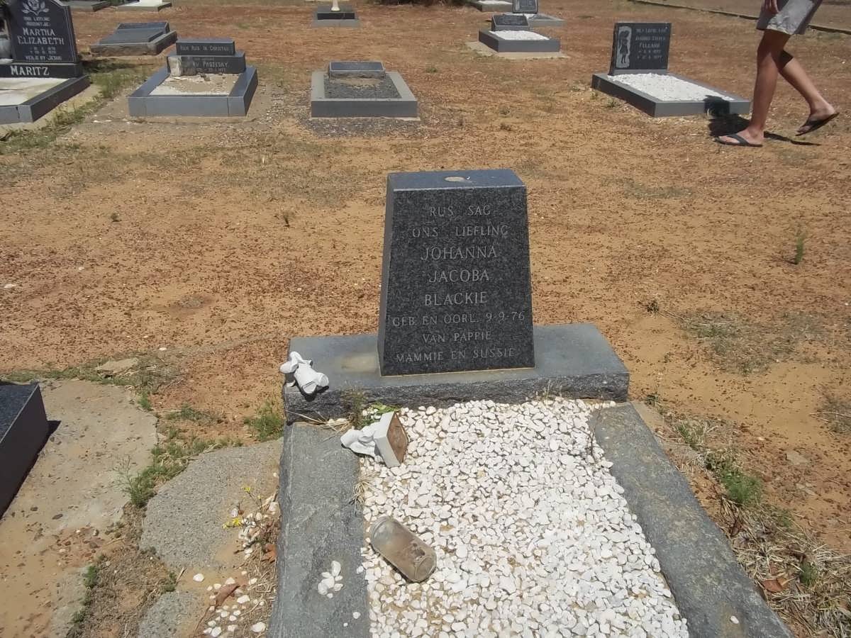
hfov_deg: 56.8
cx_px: 426
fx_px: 787
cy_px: 319
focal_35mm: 32
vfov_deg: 44.2
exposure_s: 1/800
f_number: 5.5
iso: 80
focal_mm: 5.7
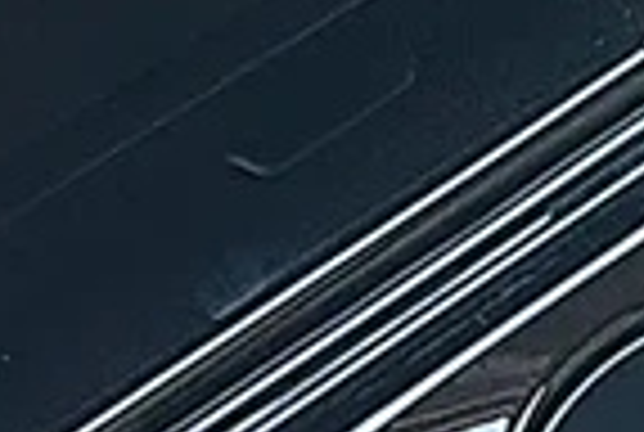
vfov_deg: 6.8
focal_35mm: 193
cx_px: 937
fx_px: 3460
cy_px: 1060
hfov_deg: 10.3
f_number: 1.78
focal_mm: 6.86
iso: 125
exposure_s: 1/258
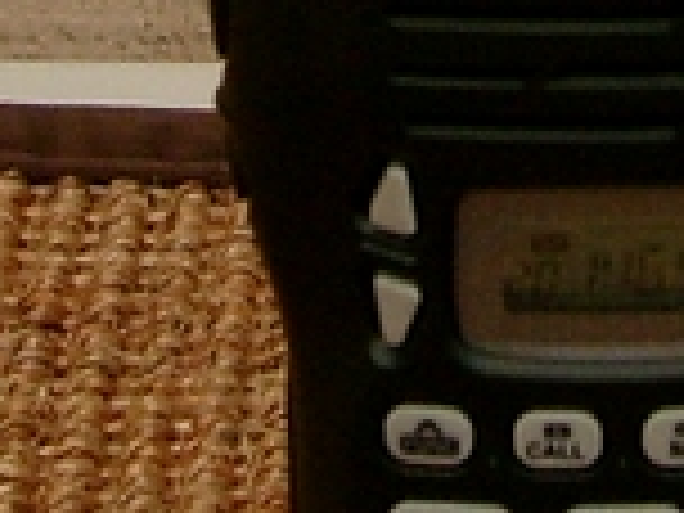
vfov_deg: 5.2
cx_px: 531
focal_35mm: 277
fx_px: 5473
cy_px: -855
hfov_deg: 7.1
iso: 80
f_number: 2.8
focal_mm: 5.8
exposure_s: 1/180
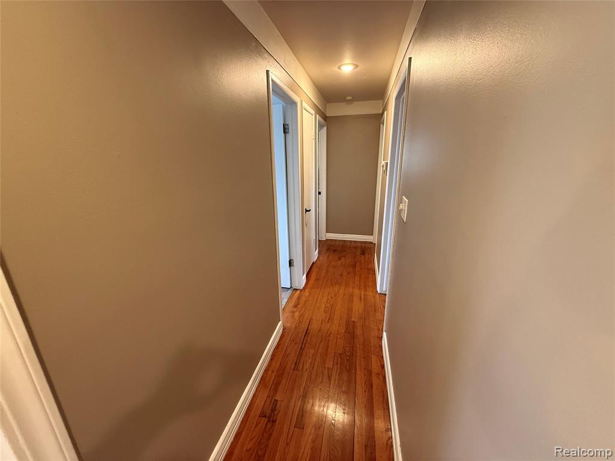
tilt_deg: -15.6
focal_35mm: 14
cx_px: 308
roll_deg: +0.8
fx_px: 249
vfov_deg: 85.7
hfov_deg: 102.1
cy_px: 230
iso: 500
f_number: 2.2
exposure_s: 1/60
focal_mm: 2.22
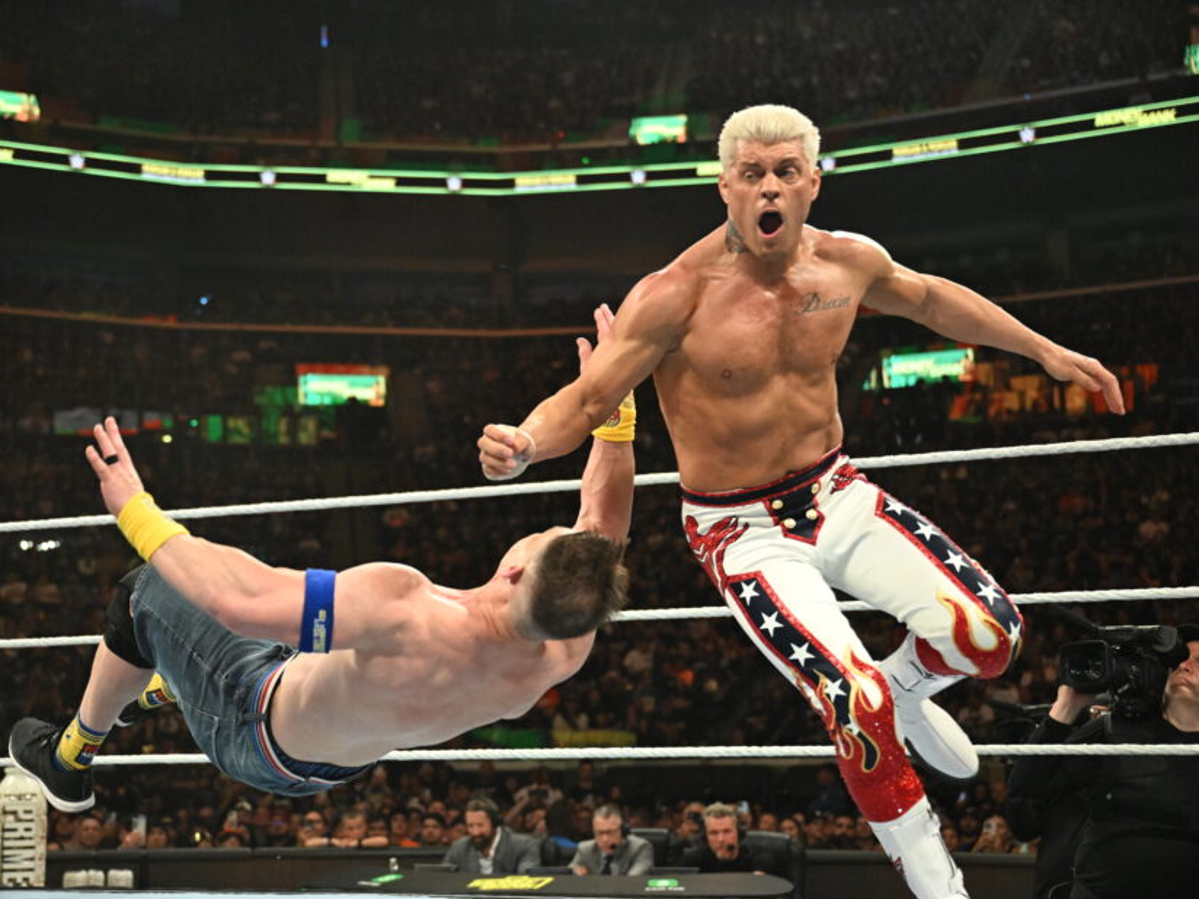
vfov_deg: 26.5
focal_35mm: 55
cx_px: 501
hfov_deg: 34.9
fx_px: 1905
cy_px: 491
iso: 6400
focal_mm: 46
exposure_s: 1/1000
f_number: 2.8
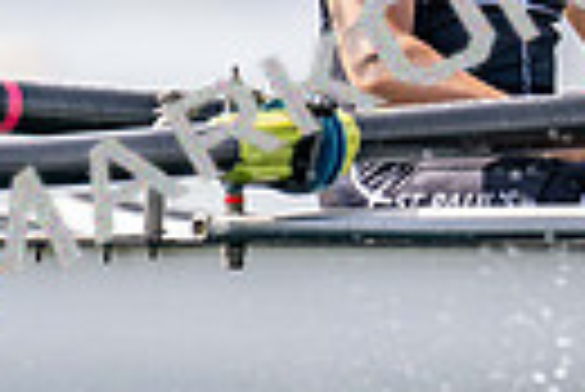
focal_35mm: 2680
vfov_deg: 0.5
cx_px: 554
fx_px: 43598
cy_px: -137
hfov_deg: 0.8
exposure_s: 1/2500
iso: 220
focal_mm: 600
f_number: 4
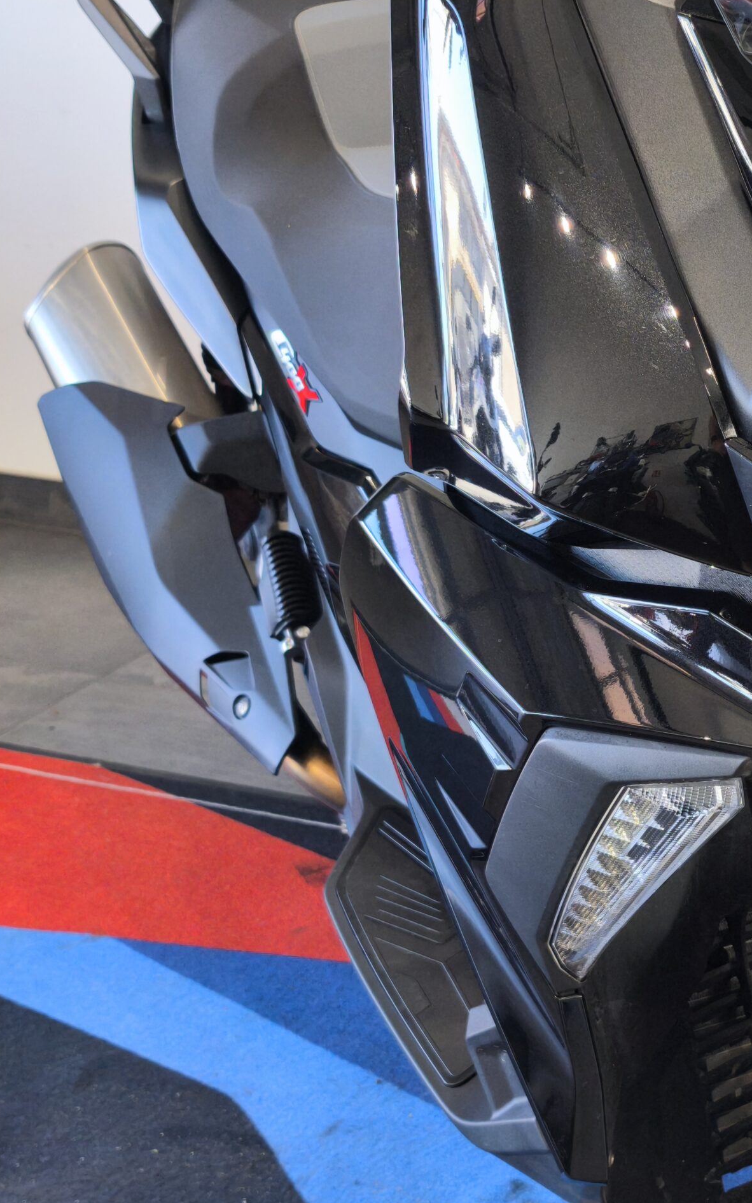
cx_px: 811
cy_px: 608
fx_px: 2164
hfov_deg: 19.0
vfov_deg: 31.1
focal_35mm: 66
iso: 125
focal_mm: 6.57
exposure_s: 1/100
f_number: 1.6
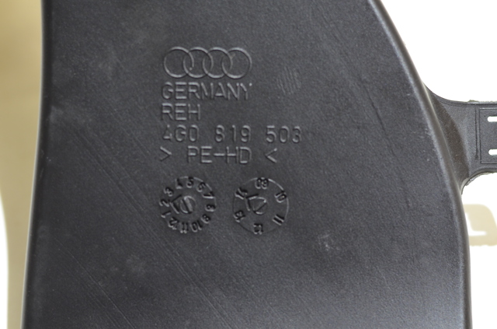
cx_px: 248
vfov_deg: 18.1
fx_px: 1033
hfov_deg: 27.1
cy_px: 164
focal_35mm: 75
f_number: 3.2
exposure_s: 1/40
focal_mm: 50
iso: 800
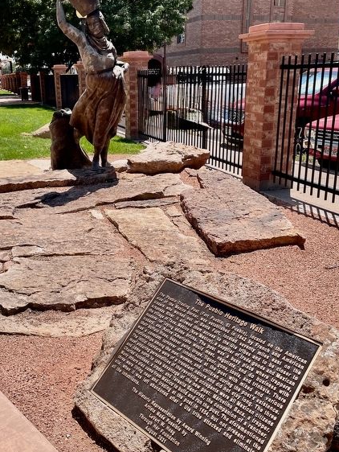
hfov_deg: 38.4
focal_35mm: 37
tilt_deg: -15.0
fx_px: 483
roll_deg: +2.4
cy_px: 226
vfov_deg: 50.1
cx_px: 125
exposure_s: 1/3861
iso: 32
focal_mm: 4.2
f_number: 1.6
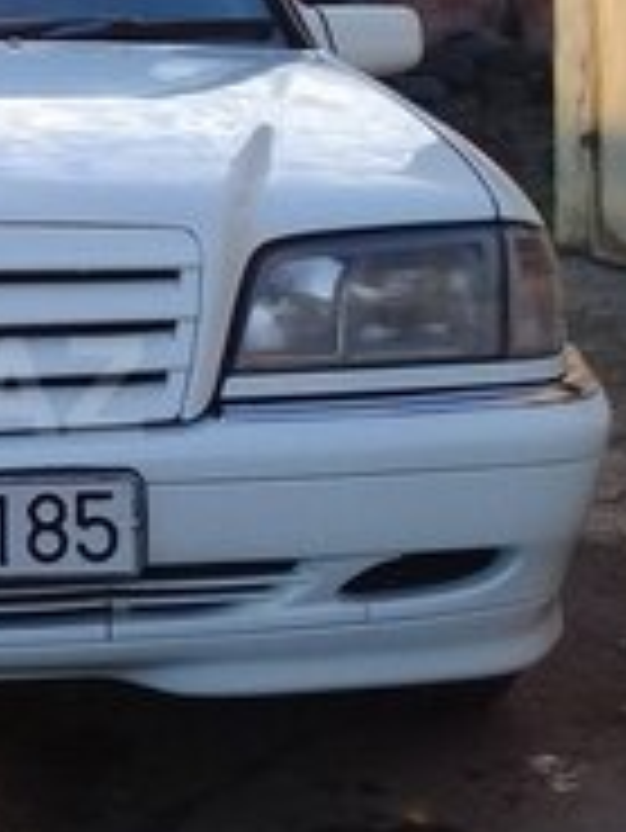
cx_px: -203
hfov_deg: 16.7
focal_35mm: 83
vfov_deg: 23.5
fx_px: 1999
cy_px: 387
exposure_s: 1/124
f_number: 2.2
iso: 50
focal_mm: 3.3
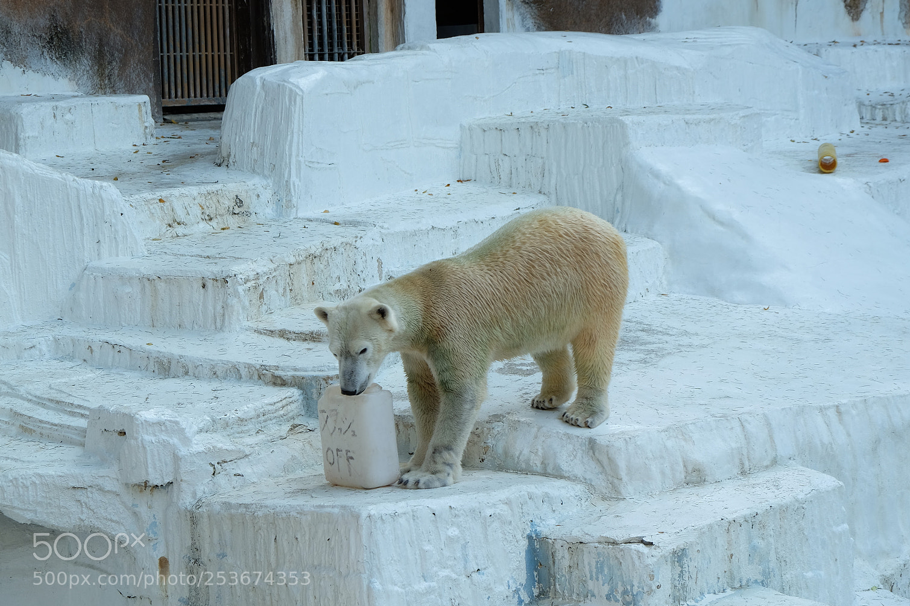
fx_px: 2224
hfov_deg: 23.1
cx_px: 478
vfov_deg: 15.5
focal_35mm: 88
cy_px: 305
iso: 200
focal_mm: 55
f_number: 5
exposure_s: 1/125
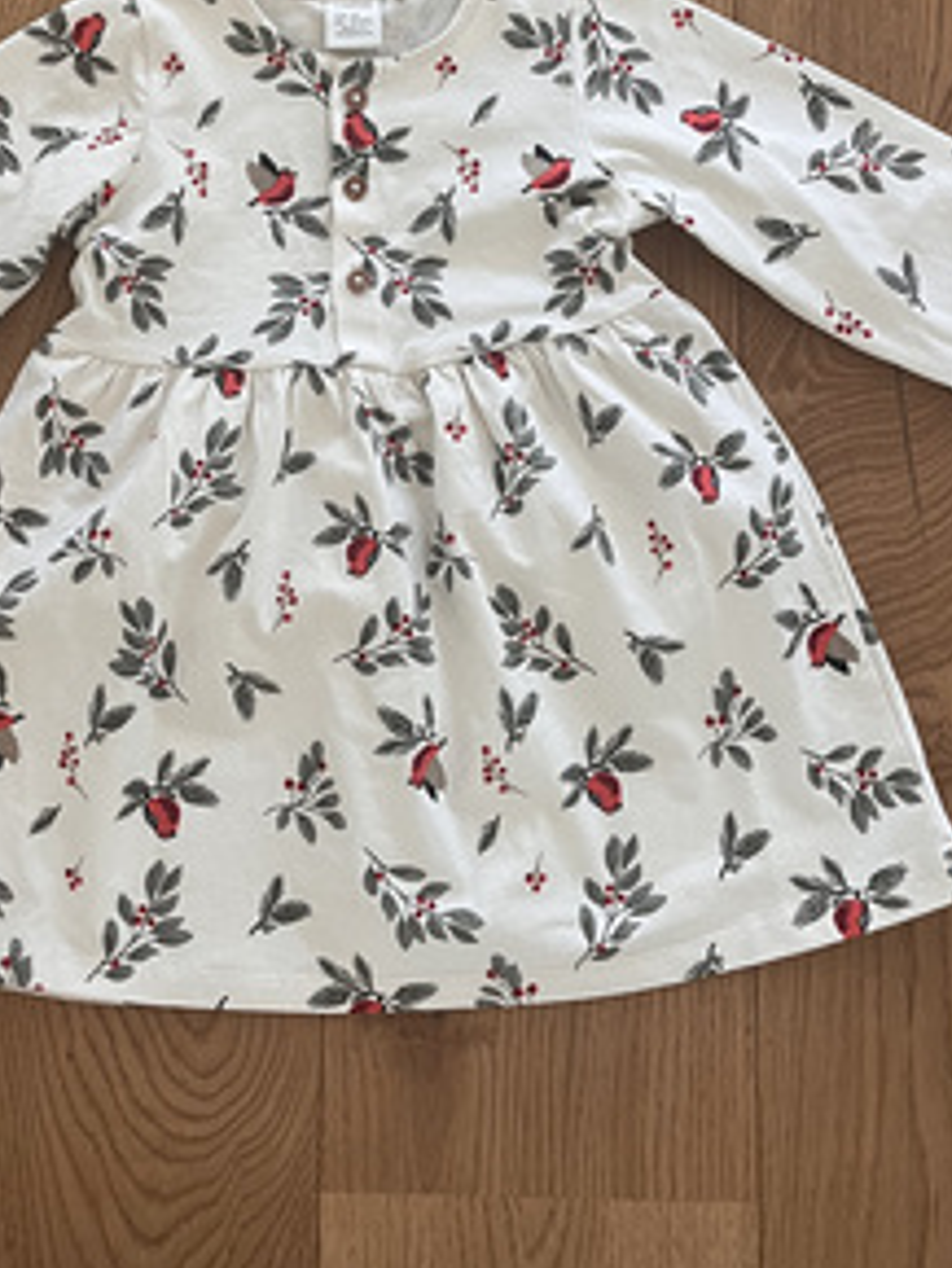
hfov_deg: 32.0
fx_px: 1649
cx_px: 327
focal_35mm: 45
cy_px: 285
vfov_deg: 40.6
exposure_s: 1/80
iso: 125
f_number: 1.6
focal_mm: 5.1
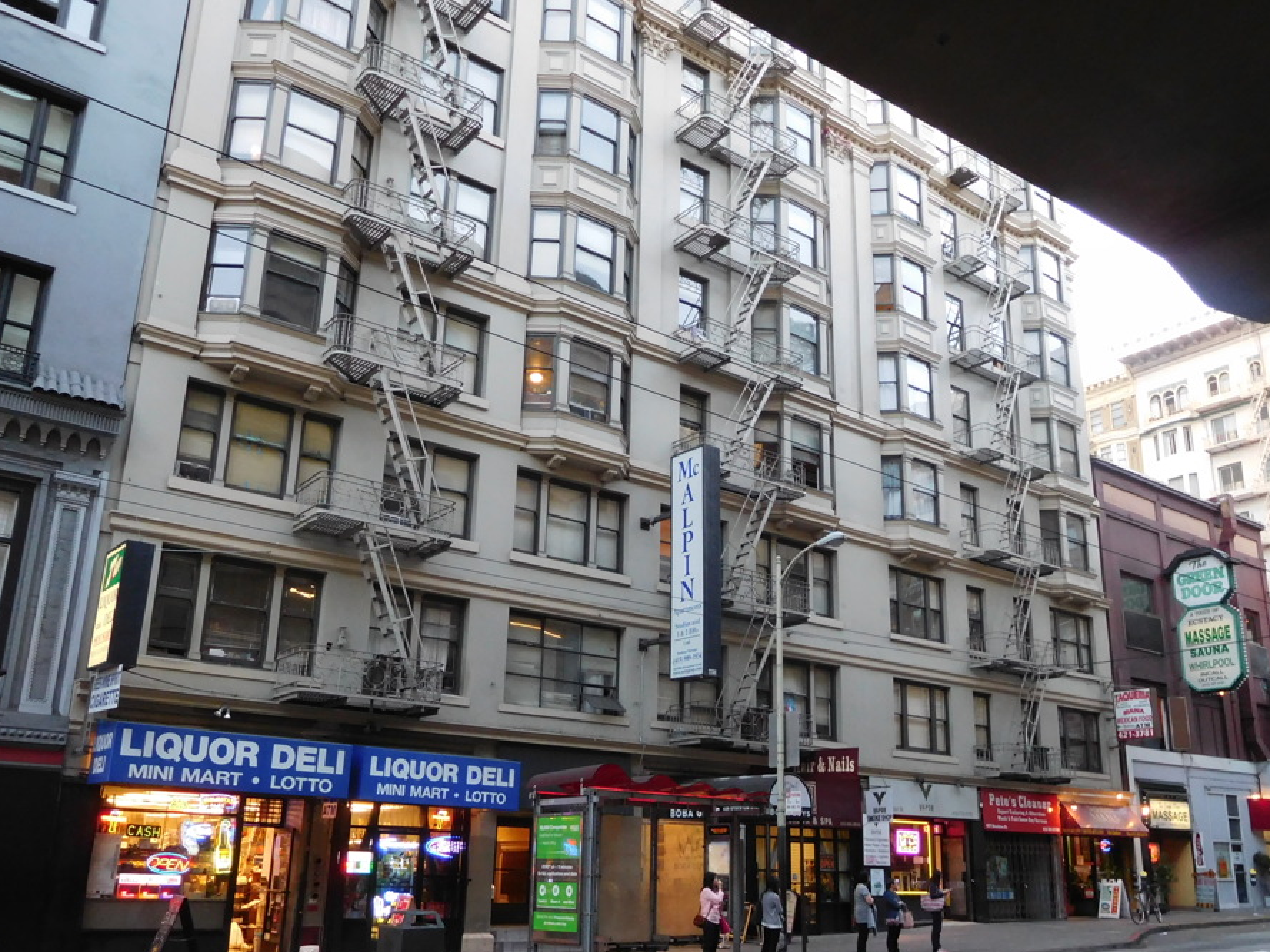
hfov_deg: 59.9
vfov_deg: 46.7
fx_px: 1101
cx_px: 654
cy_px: 537
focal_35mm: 30
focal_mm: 4.5
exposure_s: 1/30
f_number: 3.4
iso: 320
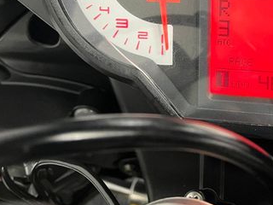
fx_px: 410
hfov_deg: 36.1
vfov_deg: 26.7
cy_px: 8
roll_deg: -1.9
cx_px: 200
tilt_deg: -43.0
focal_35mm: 52
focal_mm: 5.1
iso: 320
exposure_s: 1/48
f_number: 1.6
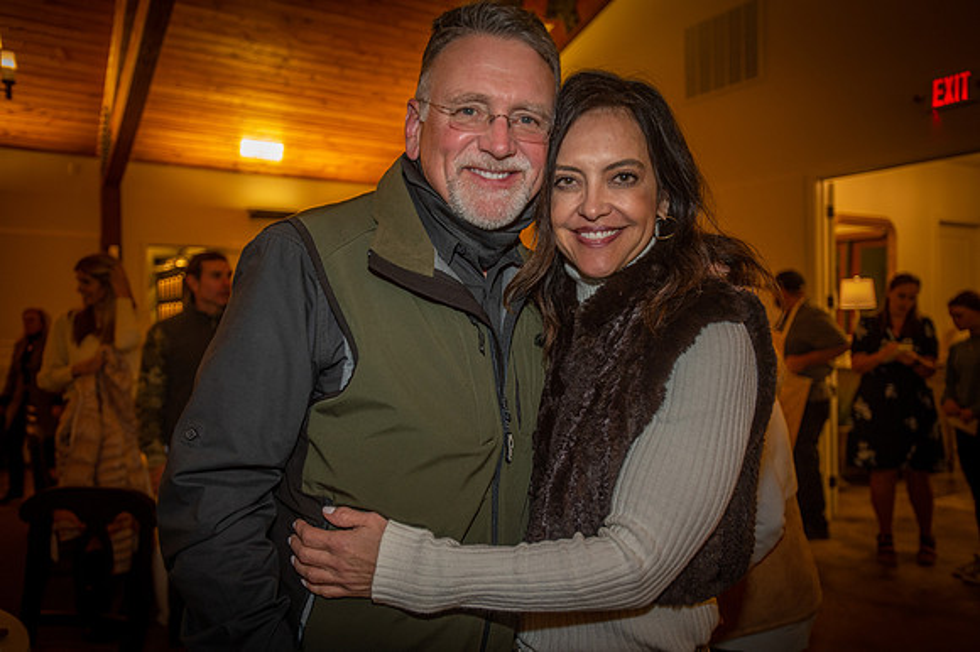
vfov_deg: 46.4
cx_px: 490
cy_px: 326
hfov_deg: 65.5
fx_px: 762
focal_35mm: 28
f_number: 3.2
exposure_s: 1/125
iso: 2000
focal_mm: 28
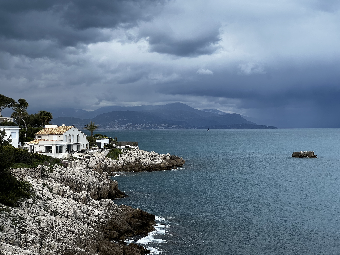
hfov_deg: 25.3
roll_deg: +0.5
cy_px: 128
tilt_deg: +0.3
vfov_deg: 19.1
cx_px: 170
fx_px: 756
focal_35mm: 77
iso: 32
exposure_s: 1/504
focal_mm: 9
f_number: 2.8
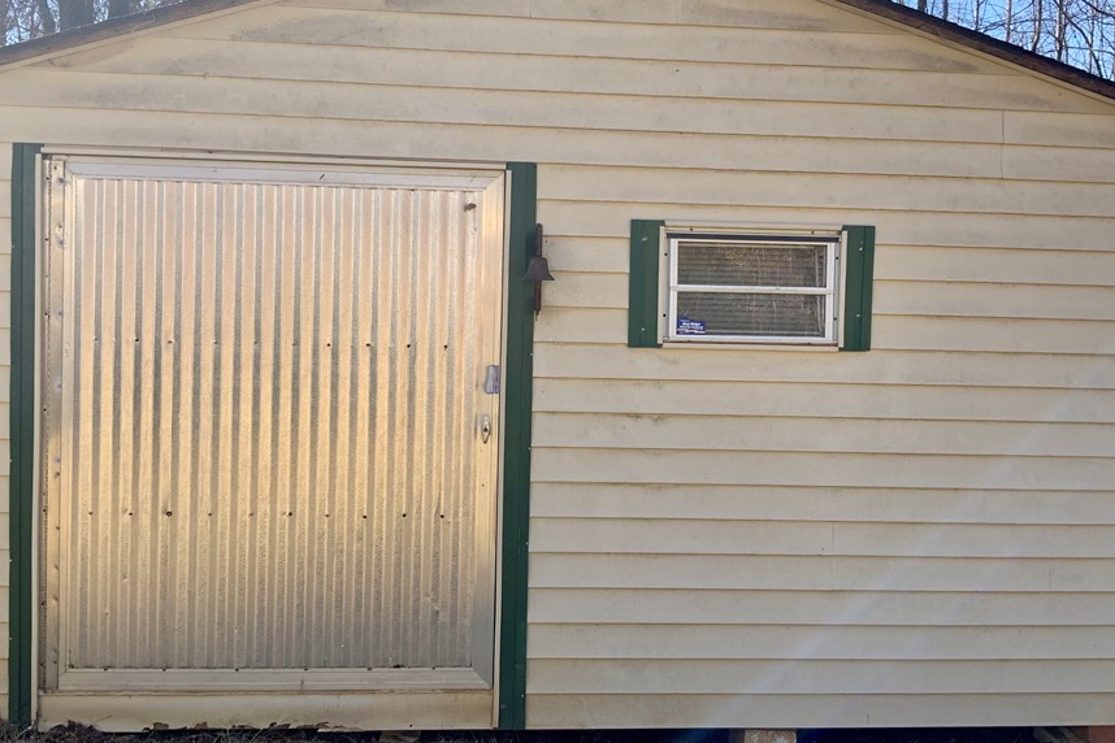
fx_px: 1115
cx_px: 559
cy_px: 318
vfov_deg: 36.8
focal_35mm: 36
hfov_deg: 53.1
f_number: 1.8
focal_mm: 3
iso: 16
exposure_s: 1/770
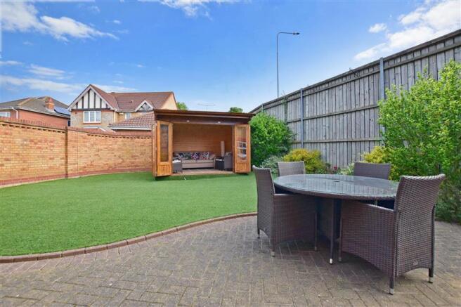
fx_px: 192
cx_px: 230
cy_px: 154
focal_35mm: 15
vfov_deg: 77.3
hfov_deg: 100.4
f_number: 11
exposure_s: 1/500
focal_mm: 10
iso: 400
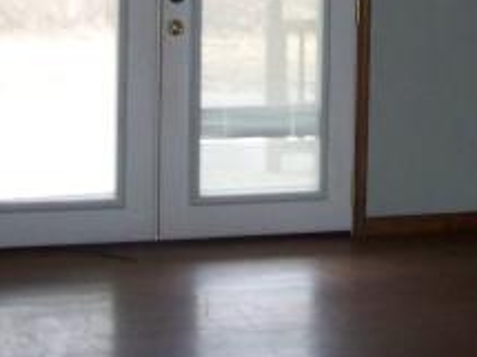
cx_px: 315
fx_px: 1556
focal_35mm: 113
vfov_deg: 12.8
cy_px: -42
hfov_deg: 17.4
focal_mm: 6.3
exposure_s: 1/30
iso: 200
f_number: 2.8
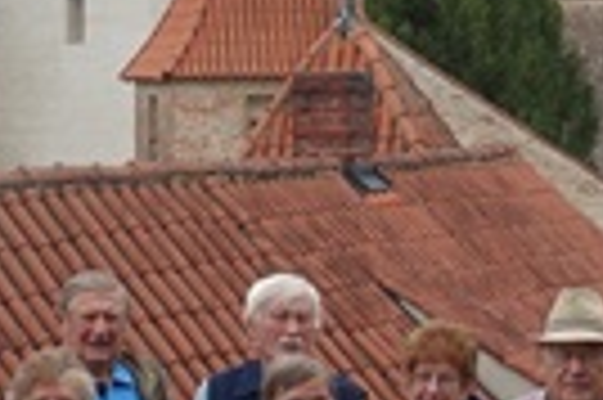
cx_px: 508
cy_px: -25
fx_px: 2995
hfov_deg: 11.4
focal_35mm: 179
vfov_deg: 7.6
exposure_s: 1/500
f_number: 4
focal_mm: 11.12
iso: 125
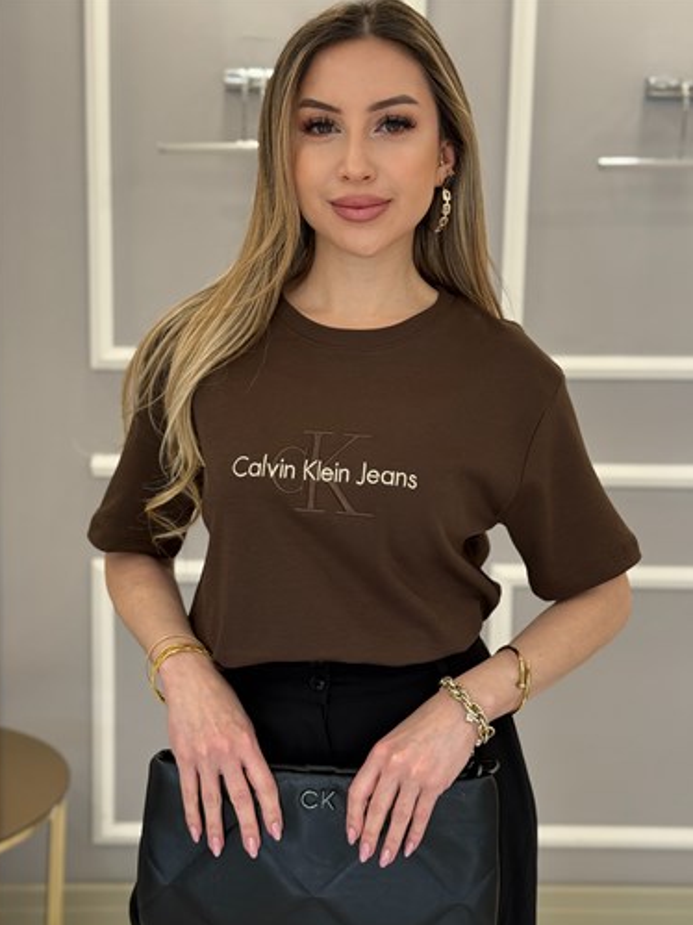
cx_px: 352
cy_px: 475
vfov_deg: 38.2
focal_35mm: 50
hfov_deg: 29.1
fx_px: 1335
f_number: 1.78
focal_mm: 6.76
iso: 100
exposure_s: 1/118
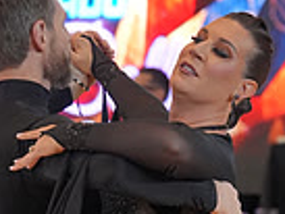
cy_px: 368
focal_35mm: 349
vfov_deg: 4.2
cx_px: 49
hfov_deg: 5.7
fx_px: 2876
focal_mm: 86
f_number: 3.5
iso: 3200
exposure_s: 1/500
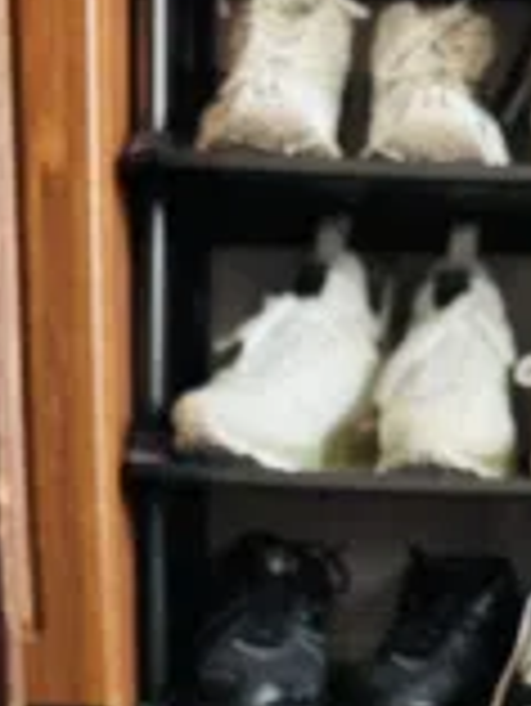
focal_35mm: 61
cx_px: 364
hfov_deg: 23.9
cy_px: 827
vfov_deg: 28.0
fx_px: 1246
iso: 640
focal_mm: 6.76
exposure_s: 1/60
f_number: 1.78
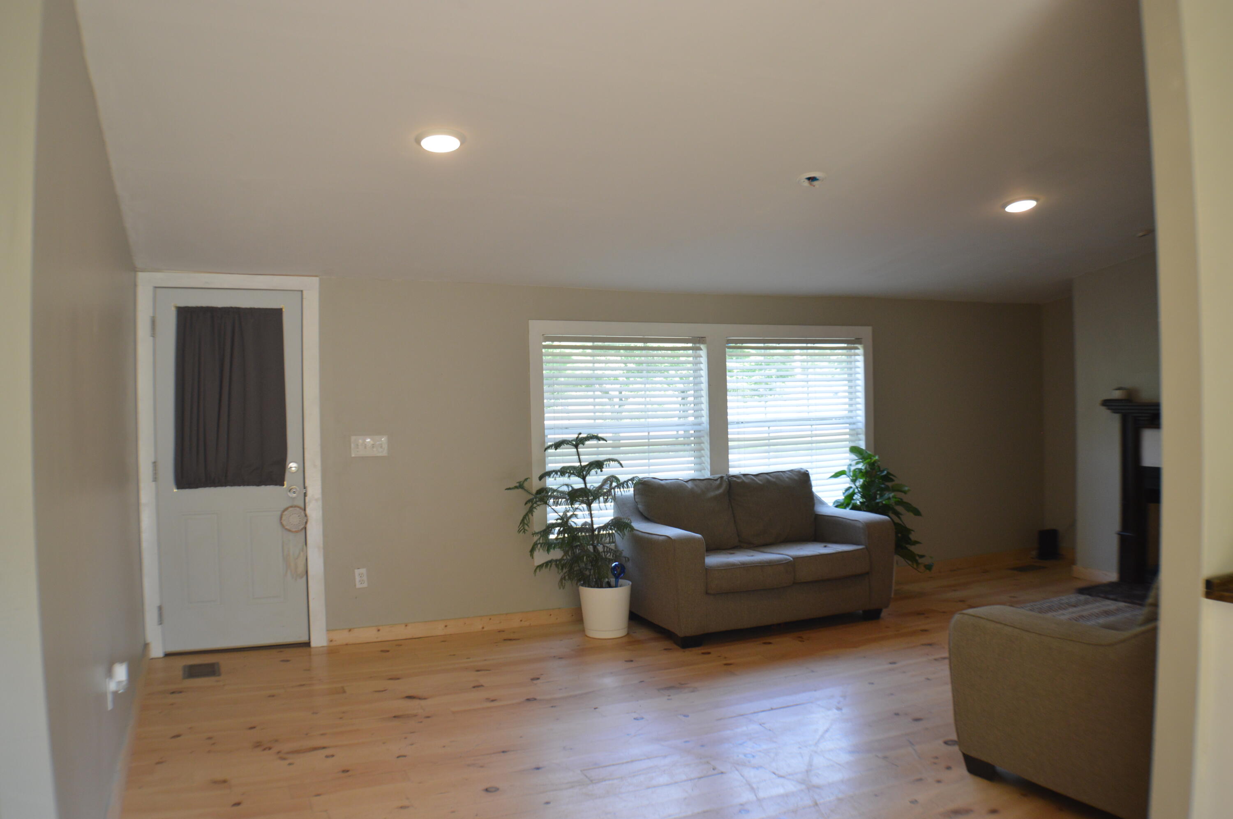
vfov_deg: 36.8
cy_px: 410
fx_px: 1232
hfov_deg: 53.2
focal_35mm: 36
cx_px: 616
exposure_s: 1/80
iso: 400
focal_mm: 24
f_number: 4.5
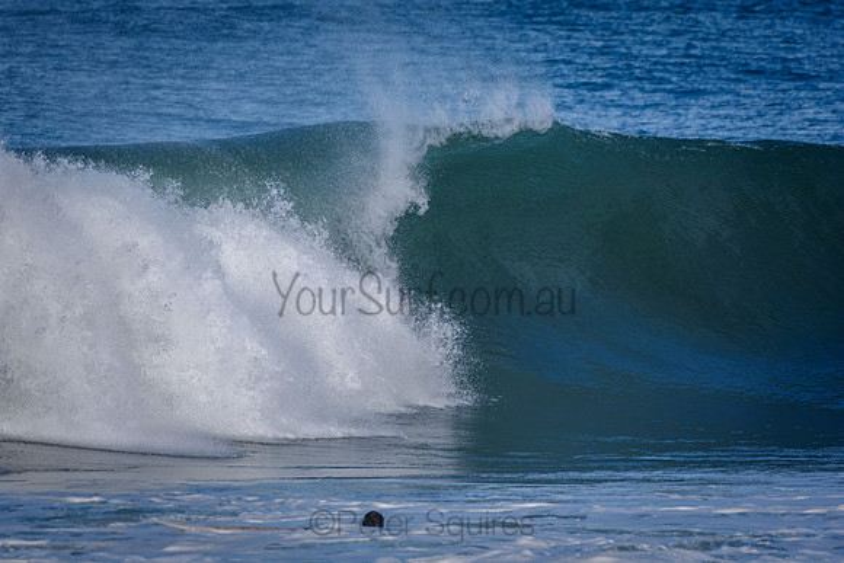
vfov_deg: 2.2
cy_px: 282
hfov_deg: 3.3
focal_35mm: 630
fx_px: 14773
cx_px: 422
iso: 320
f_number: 5.6
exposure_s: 1/2000
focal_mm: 420
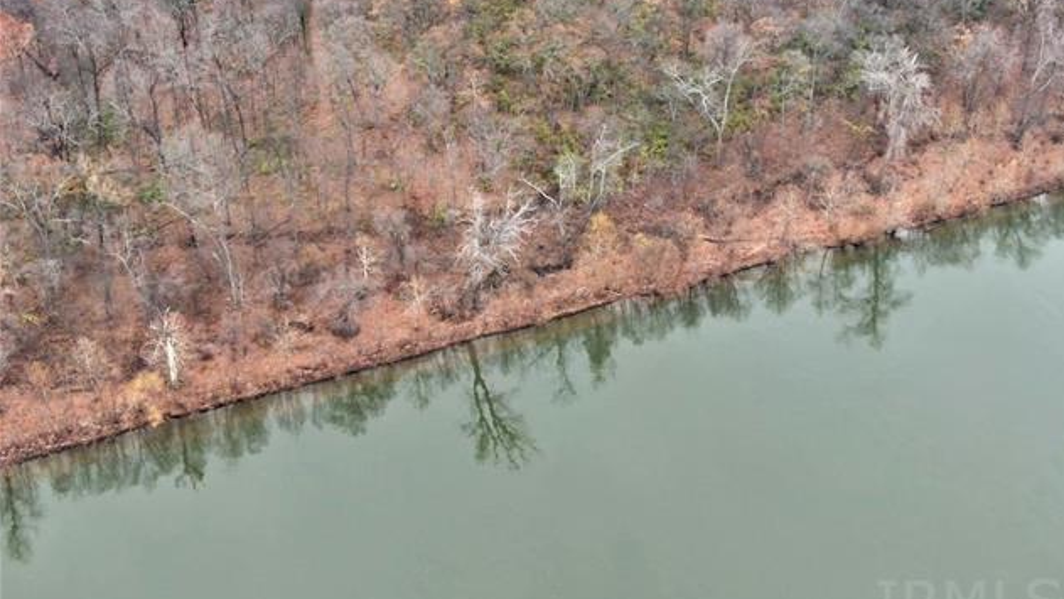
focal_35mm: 53
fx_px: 1495
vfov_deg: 22.6
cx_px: 536
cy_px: 219
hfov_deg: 39.2
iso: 200
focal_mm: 8.6
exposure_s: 1/20
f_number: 3.8
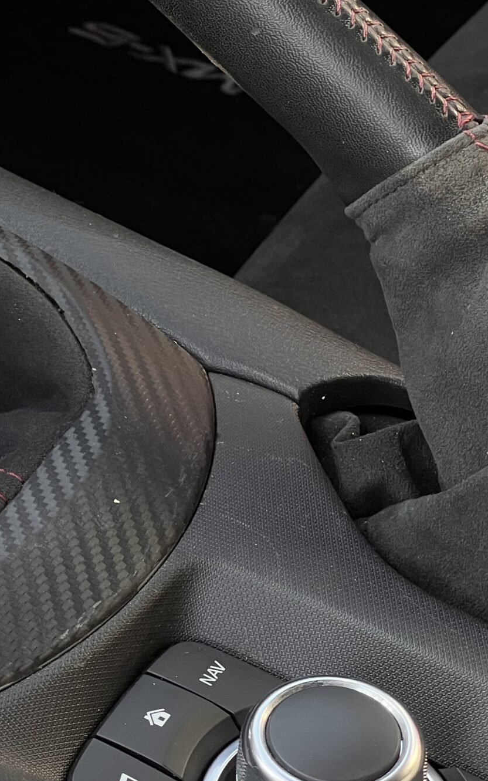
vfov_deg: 13.3
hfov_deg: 8.3
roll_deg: -2.5
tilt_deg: -37.6
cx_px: -29
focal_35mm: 157
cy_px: 244
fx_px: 3340
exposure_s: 1/99
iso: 125
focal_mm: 9
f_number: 2.8
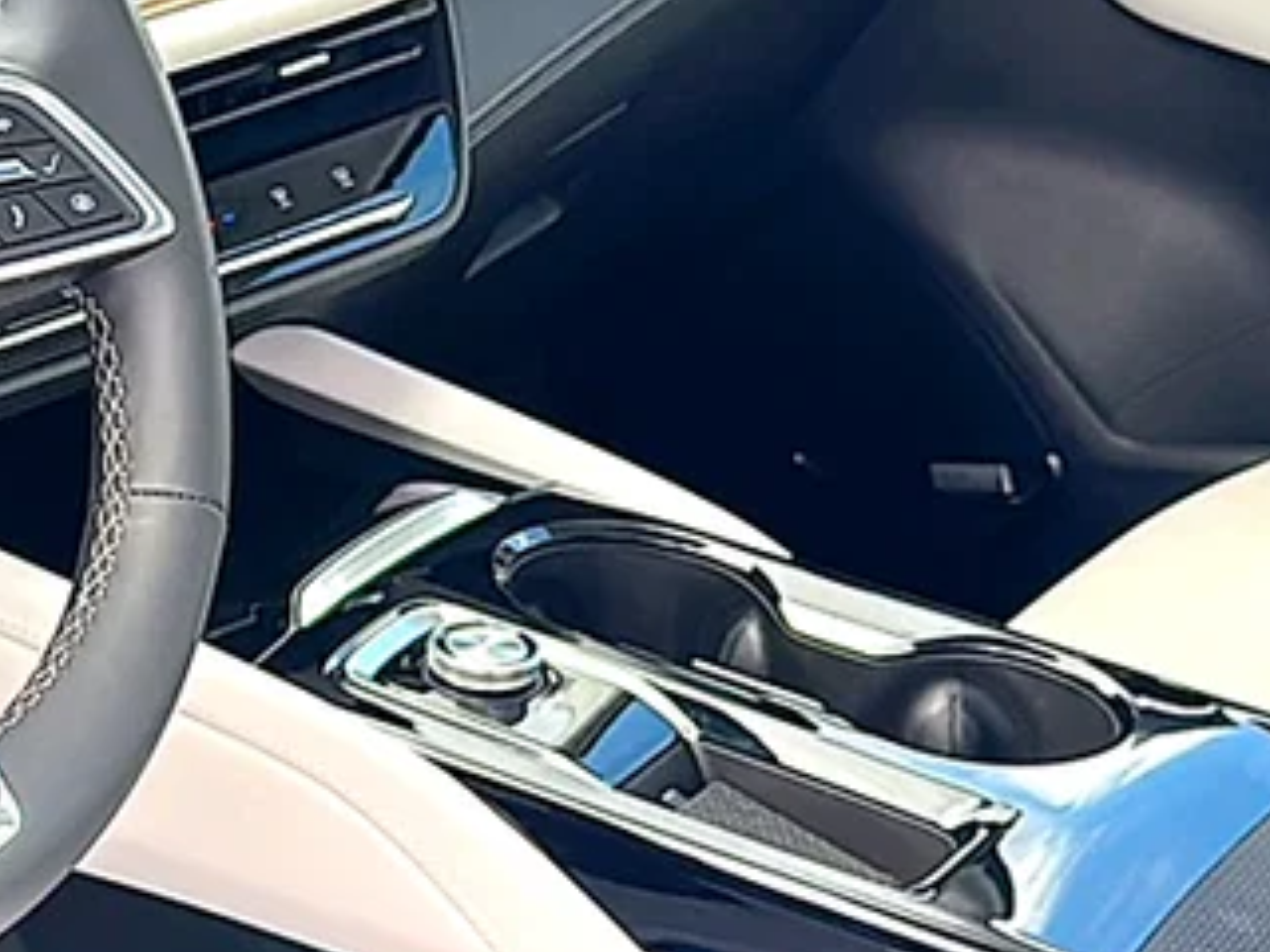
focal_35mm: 83
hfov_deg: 22.5
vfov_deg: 17.8
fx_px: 3045
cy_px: 371
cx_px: -60
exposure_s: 1/350
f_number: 1.78
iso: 80
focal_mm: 6.86
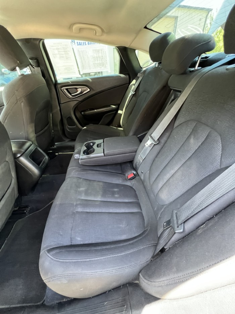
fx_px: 118
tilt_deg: -32.3
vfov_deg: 106.2
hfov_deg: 89.9
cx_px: 118
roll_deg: +3.5
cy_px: 157
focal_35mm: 13
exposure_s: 1/60
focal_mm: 1.57
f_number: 1.8
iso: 640
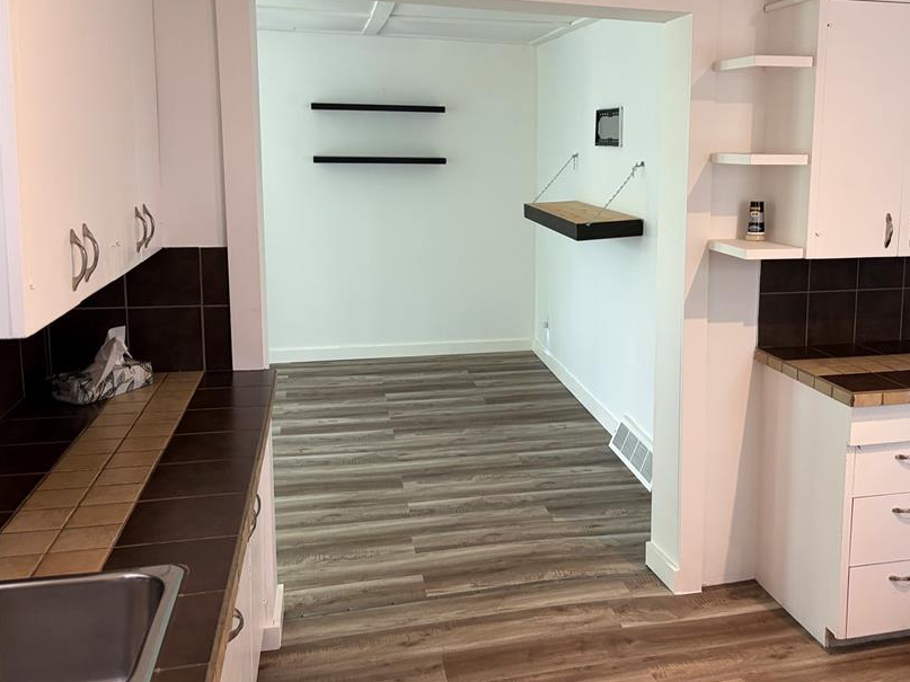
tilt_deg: -9.0
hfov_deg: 54.7
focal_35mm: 33
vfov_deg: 42.7
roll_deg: +0.9
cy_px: 274
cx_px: 575
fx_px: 867
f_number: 1.6
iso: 160
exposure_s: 1/60
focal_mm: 5.96
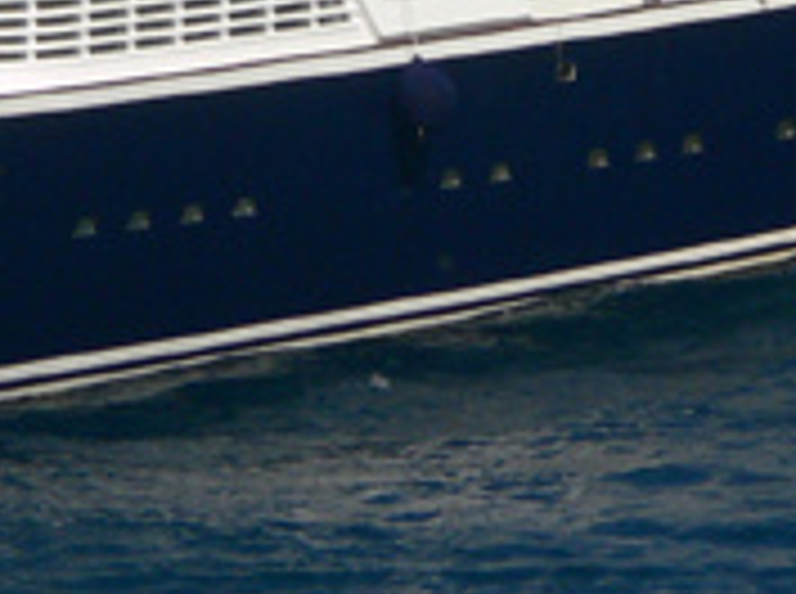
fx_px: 35524
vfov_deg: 1.0
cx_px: 247
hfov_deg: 1.3
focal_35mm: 1548
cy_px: -290
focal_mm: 77.2
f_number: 5.6
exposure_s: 1/500
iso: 80
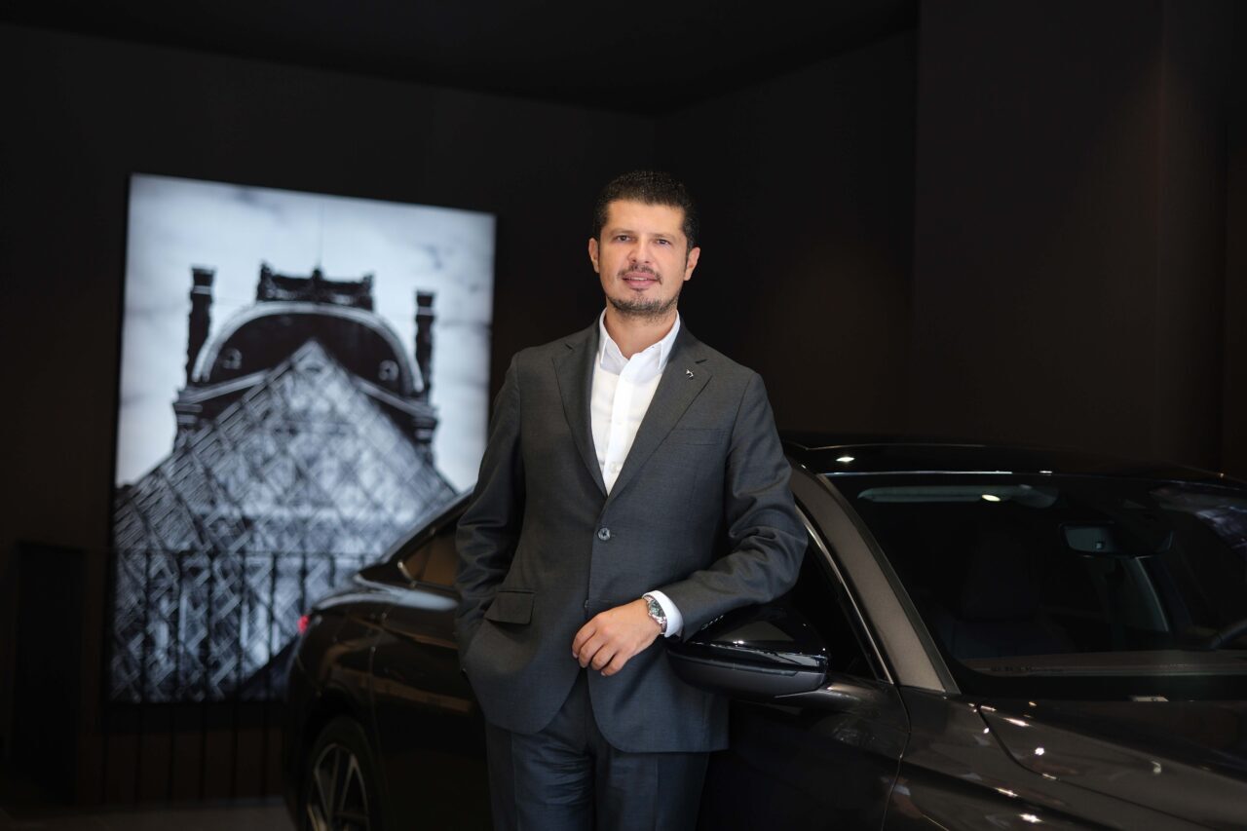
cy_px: 416
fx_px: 1732
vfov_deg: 27.0
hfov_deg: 39.6
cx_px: 624
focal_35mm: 50
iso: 400
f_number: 1.4
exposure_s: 1/1100
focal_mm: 33
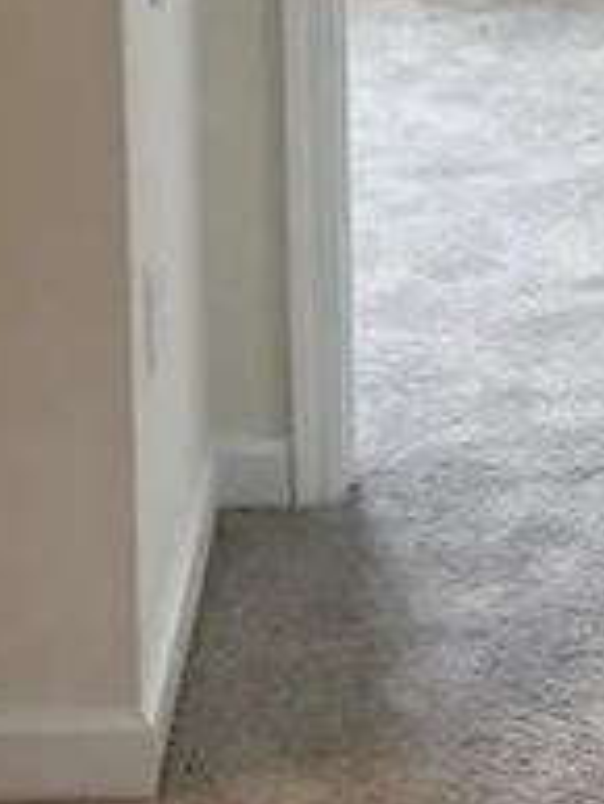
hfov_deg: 12.8
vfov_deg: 16.6
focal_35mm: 115
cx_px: 508
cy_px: -77
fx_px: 2672
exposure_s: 1/120
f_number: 1.5
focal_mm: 5.7
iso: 100
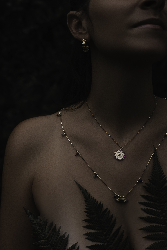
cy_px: 125
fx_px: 348
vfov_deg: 39.6
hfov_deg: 27.0
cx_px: 84
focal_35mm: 50
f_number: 6.3
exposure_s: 1/1600
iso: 800
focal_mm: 50
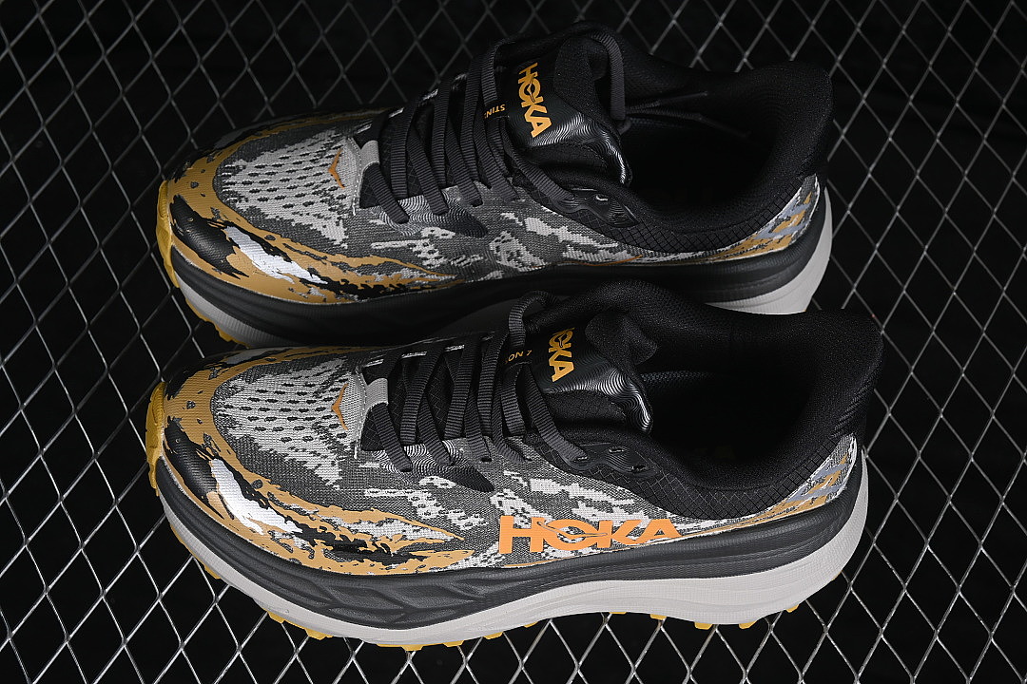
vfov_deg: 18.2
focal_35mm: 75
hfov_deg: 27.0
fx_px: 2139
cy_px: 342
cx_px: 514
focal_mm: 50
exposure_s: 1/60
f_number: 6.3
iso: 160
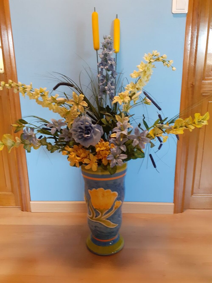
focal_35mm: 27
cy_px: 142
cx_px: 106
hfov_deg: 51.4
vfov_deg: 65.3
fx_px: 220
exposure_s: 1/50
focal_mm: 3.6
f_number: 1.9
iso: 250
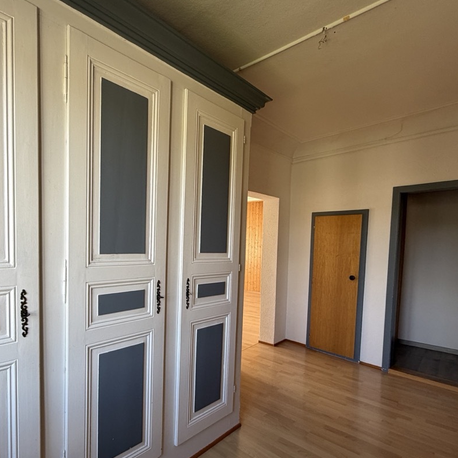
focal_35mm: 20
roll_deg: -0.7
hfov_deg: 73.8
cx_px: 178
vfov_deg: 74.4
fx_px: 299
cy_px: 261
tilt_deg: -3.4
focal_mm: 2.22
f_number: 2.2
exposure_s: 1/121
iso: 125
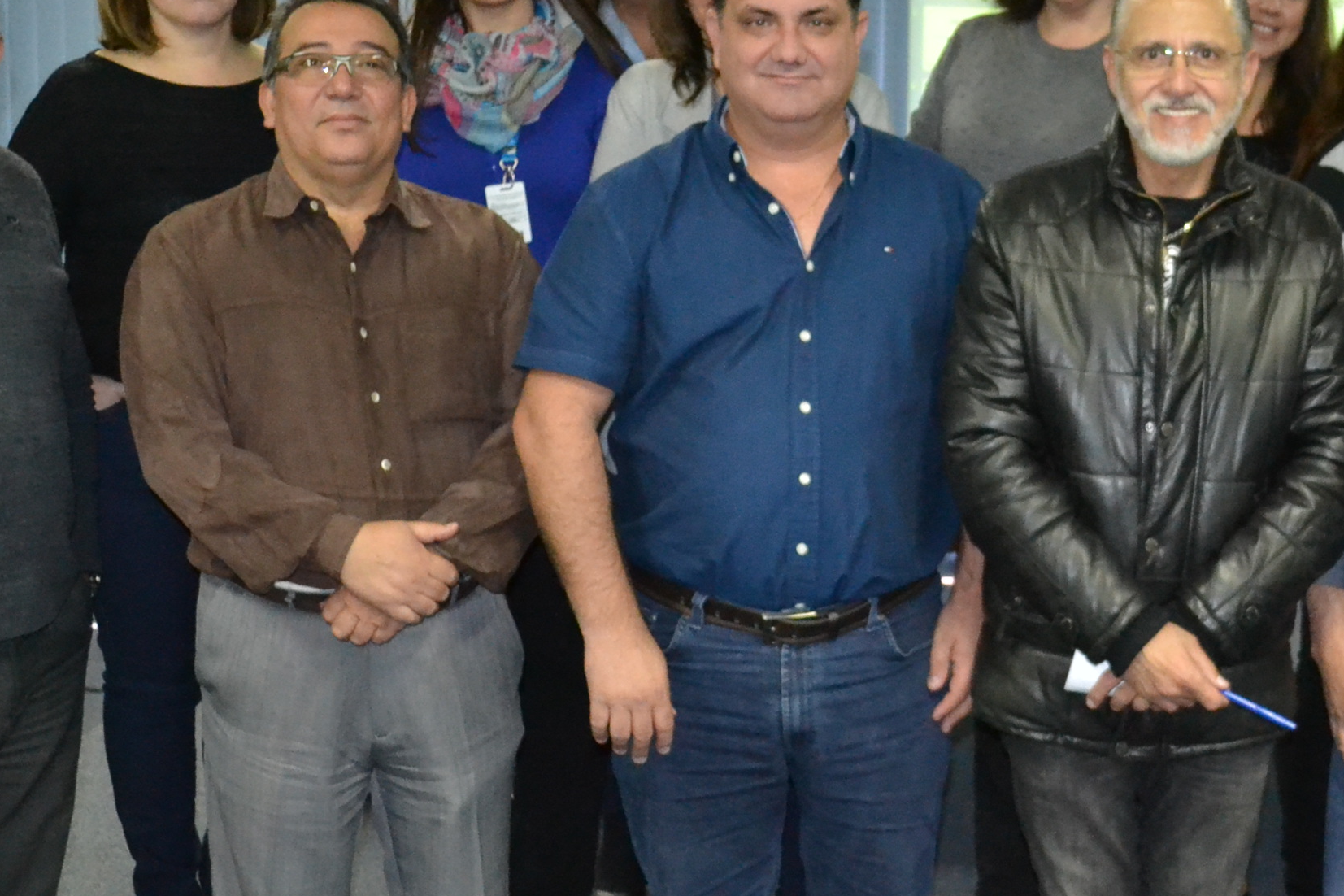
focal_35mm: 69
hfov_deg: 28.6
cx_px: 1090
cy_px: 459
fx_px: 2576
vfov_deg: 19.7
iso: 3200
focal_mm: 22
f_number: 3.8
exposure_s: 1/60
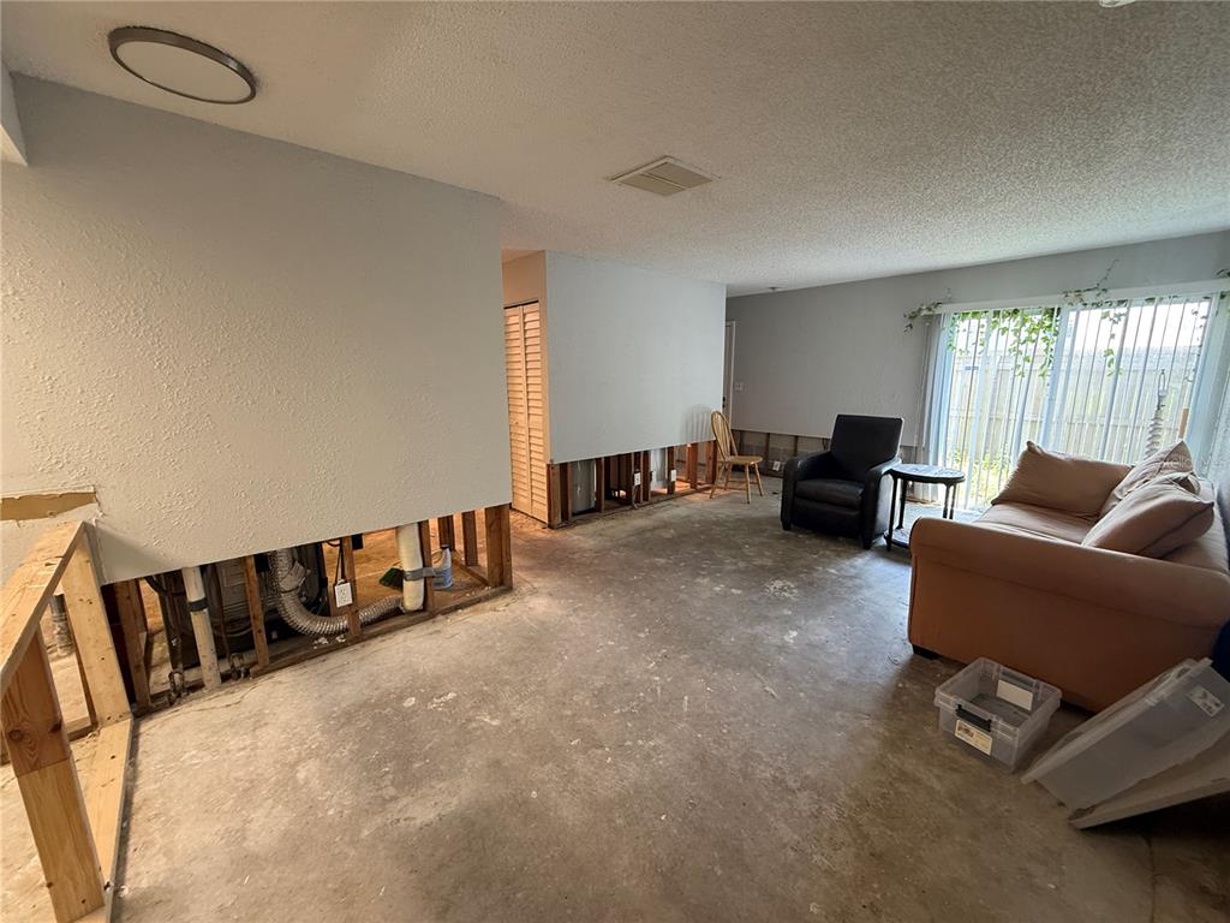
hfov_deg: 102.1
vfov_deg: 85.7
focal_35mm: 14
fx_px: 497
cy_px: 462
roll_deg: +0.2
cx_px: 615
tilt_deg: -9.7
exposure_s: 1/60
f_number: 2.2
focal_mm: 2.22
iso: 250
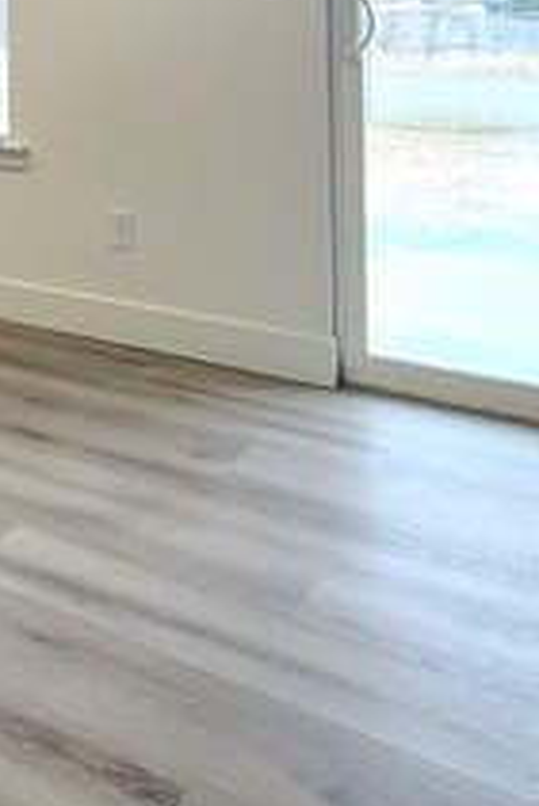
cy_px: 0
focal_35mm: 41
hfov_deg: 28.0
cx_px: -130
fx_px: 919
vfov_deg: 41.3
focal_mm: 2.2
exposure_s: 1/141
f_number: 2.2
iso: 64
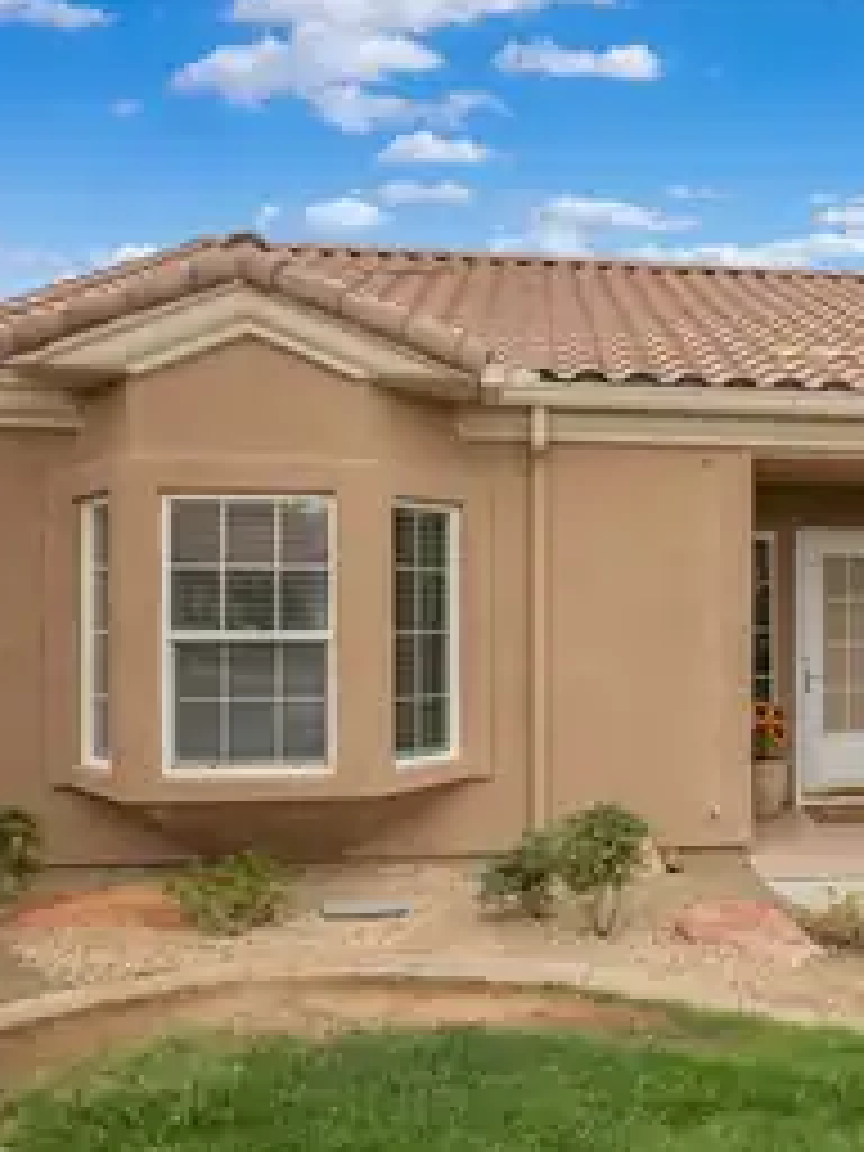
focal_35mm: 33
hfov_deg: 40.4
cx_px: 738
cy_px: 590
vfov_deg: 55.3
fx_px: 1098
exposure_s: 1/50
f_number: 2.8
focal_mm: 8.38
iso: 100
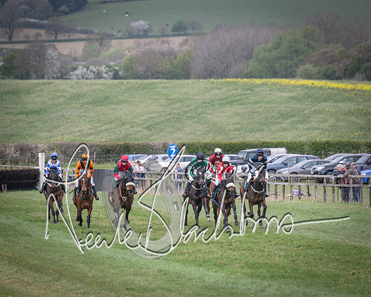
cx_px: 252
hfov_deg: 5.0
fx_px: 4211
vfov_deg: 4.0
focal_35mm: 384
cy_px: 194
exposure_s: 1/800
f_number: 5
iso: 400
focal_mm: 230
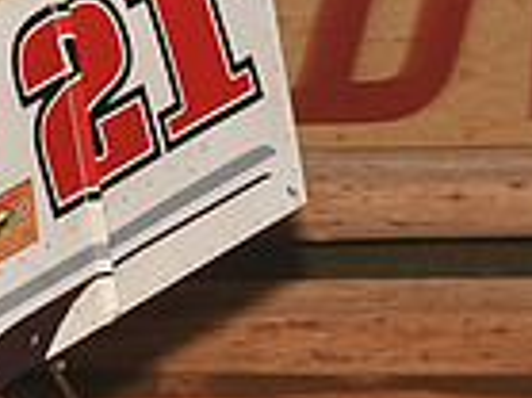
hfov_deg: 4.7
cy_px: 538
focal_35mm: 421
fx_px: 6465
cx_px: -452
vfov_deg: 3.5
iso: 800
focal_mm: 105
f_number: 6.3
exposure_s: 1/320
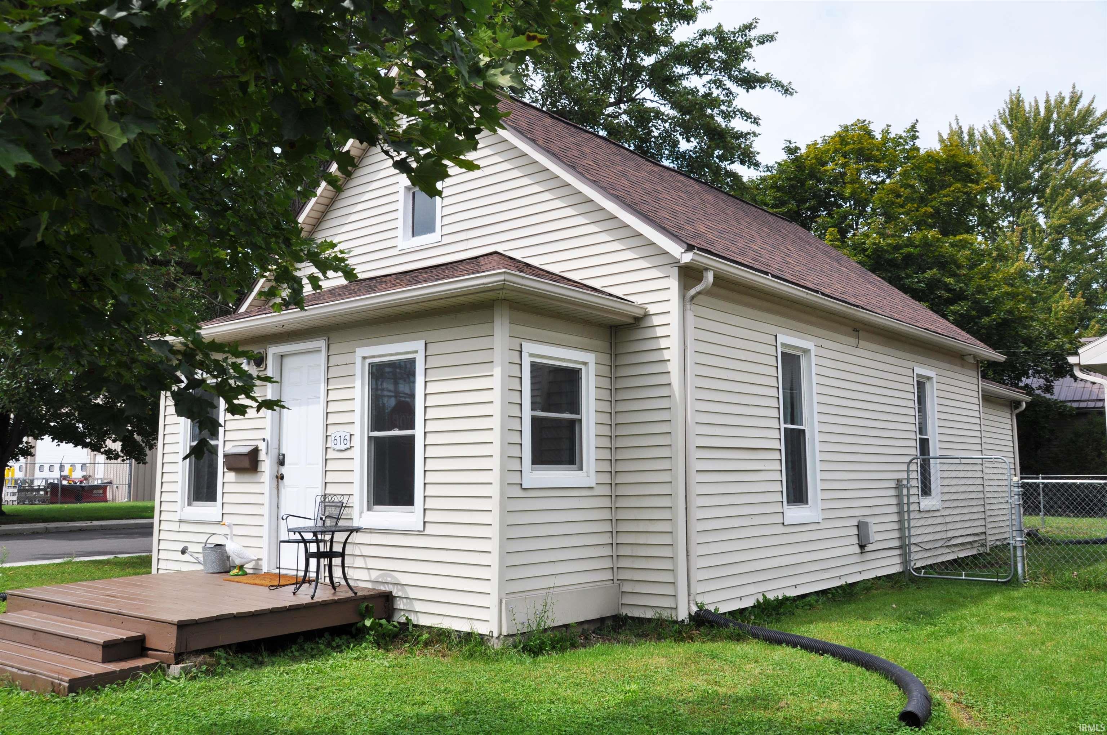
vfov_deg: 39.9
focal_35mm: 33
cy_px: 368
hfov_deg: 57.3
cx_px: 554
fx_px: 1013
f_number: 9
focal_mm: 22
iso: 200
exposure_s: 1/320
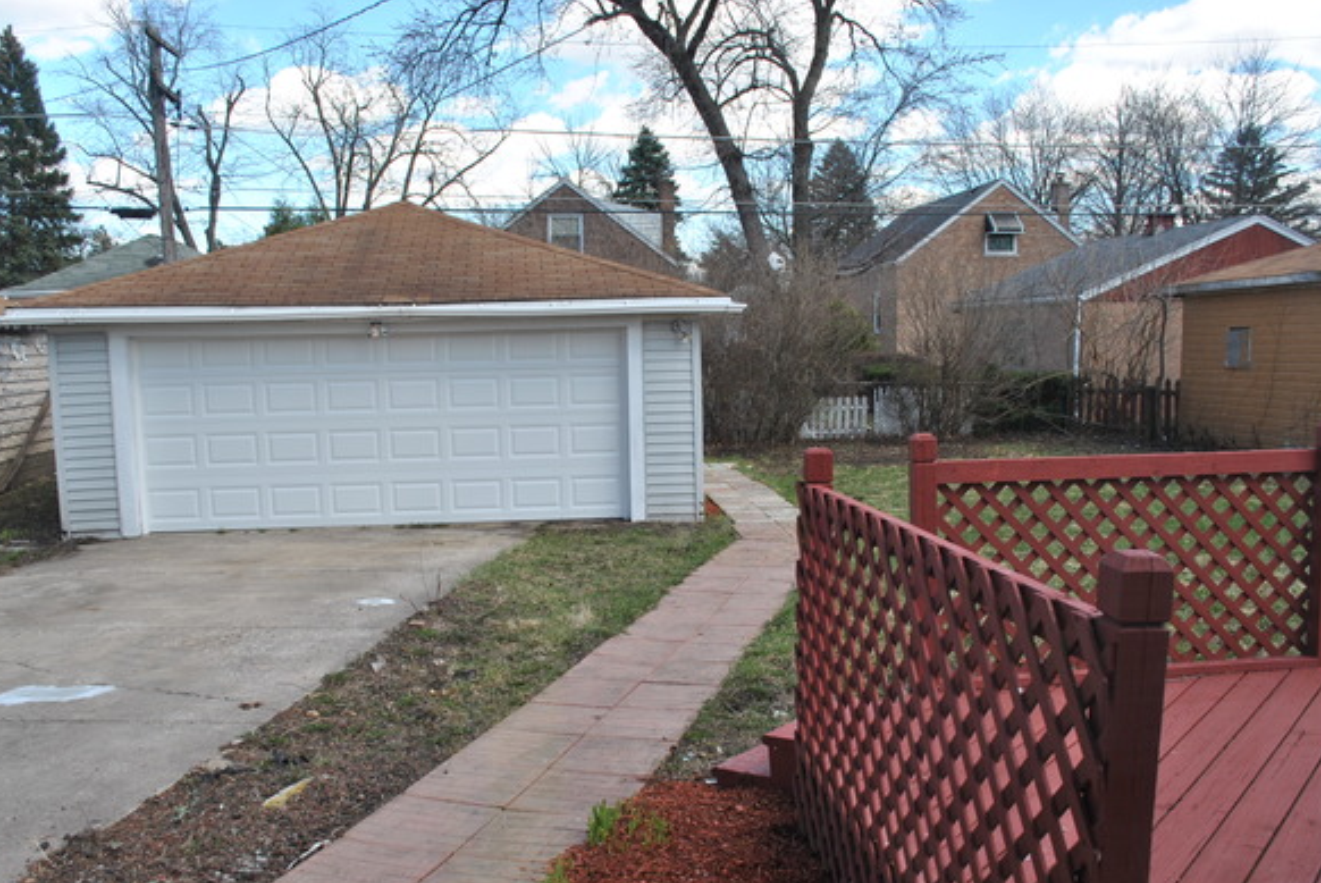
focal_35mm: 33
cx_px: 656
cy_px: 483
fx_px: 1212
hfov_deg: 57.2
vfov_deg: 40.0
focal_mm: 20
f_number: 6.3
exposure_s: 1/160
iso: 100
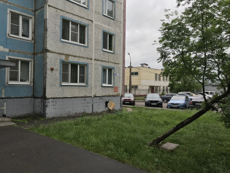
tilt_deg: +4.1
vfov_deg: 49.7
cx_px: 115
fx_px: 186
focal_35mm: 28
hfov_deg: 63.4
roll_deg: +0.4
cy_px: 86
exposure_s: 1/456
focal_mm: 3.99
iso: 20
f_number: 1.8
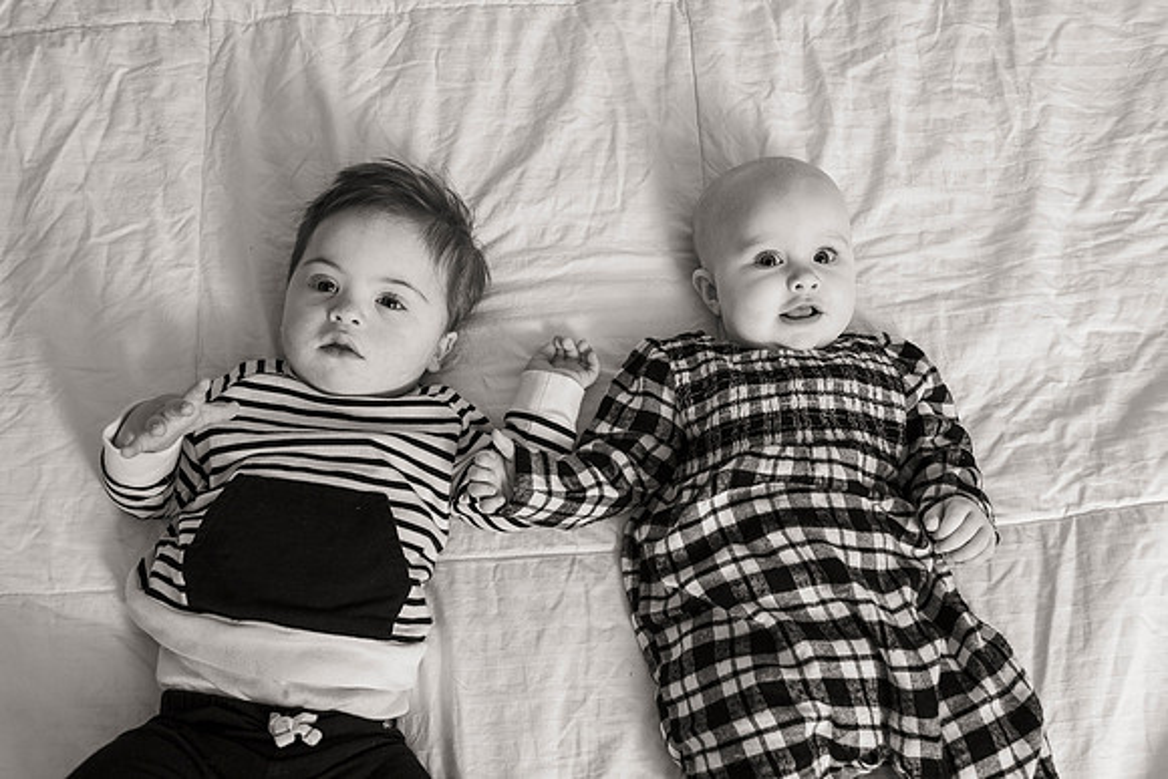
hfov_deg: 48.7
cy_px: 372
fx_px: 1289
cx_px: 611
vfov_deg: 33.6
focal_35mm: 40
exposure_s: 1/200
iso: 400
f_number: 5.6
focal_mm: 38
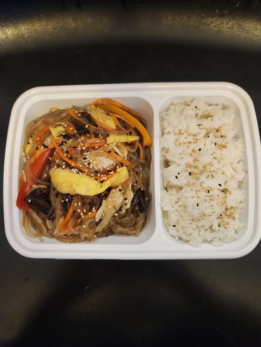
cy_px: 174
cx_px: 130
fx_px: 231
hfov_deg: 58.9
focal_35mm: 23
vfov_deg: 73.9
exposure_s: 1/24
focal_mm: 5.54
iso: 640
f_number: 1.8
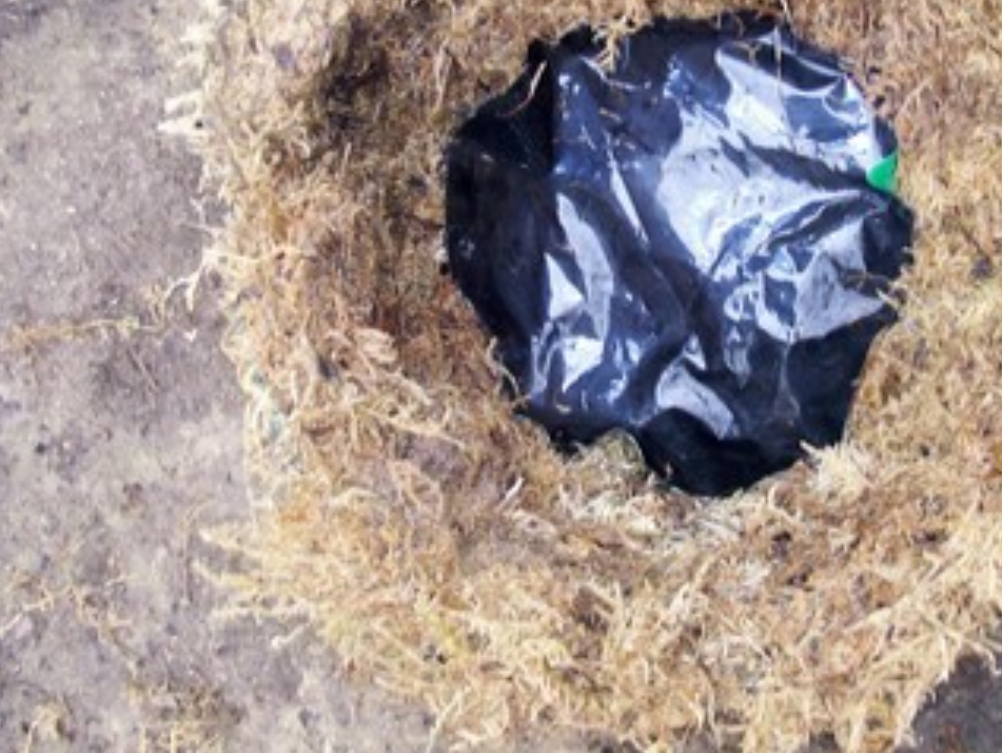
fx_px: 1448
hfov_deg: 38.0
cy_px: 234
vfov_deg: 28.9
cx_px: 620
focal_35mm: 50
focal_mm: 6
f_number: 2.7
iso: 80
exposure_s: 1/64
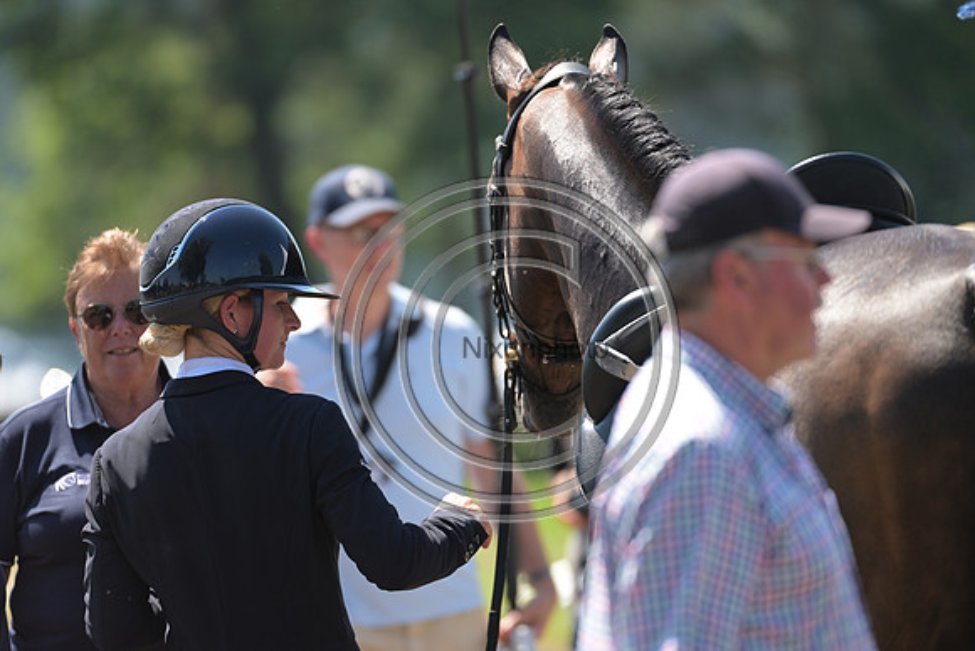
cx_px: 488
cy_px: 326
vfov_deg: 3.4
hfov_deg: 5.2
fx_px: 10835
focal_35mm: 400
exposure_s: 1/1250
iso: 640
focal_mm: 400
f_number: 5
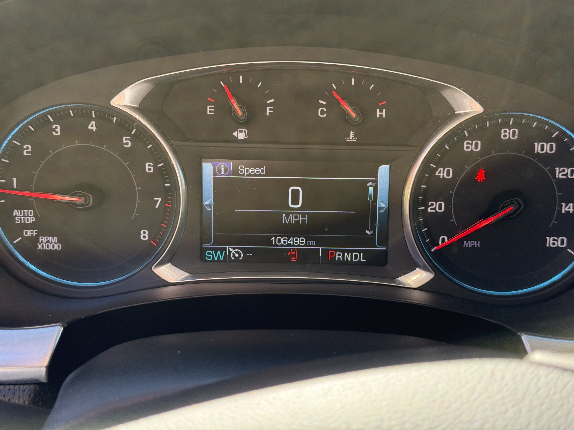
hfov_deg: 39.7
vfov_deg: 30.3
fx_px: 796
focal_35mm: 48
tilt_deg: -20.4
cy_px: 215
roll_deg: -1.0
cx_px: 287
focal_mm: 6.76
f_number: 1.78
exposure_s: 1/155
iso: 64
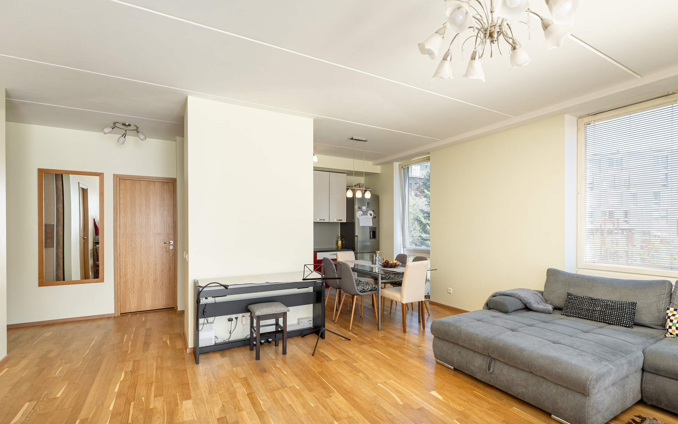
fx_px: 314
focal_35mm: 17
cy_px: 234
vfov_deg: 67.8
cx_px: 348
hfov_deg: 94.3
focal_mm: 16
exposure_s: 1/8000
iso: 400
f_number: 2.8
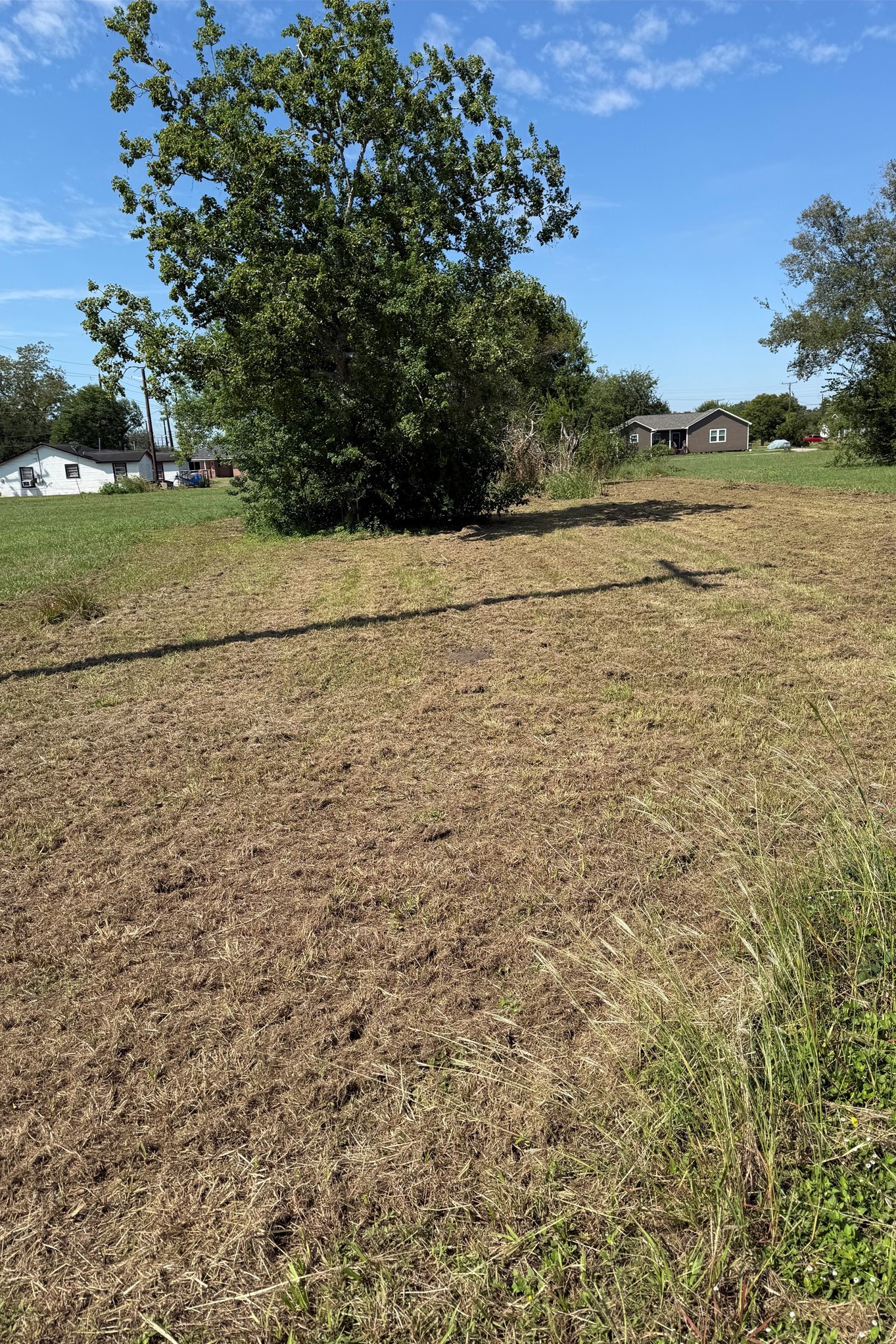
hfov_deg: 51.2
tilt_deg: -12.9
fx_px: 933
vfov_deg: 71.5
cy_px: 672
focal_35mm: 25
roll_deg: +1.9
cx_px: 479
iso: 80
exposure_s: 1/4405
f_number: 1.78
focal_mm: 6.76
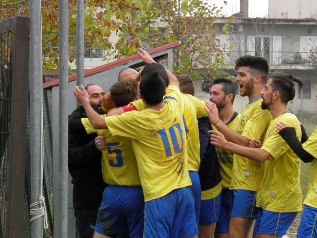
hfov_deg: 12.2
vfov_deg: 9.2
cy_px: 119
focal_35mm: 162
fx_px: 1484
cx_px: 158
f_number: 5.7
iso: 500
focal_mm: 29.2
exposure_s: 1/320
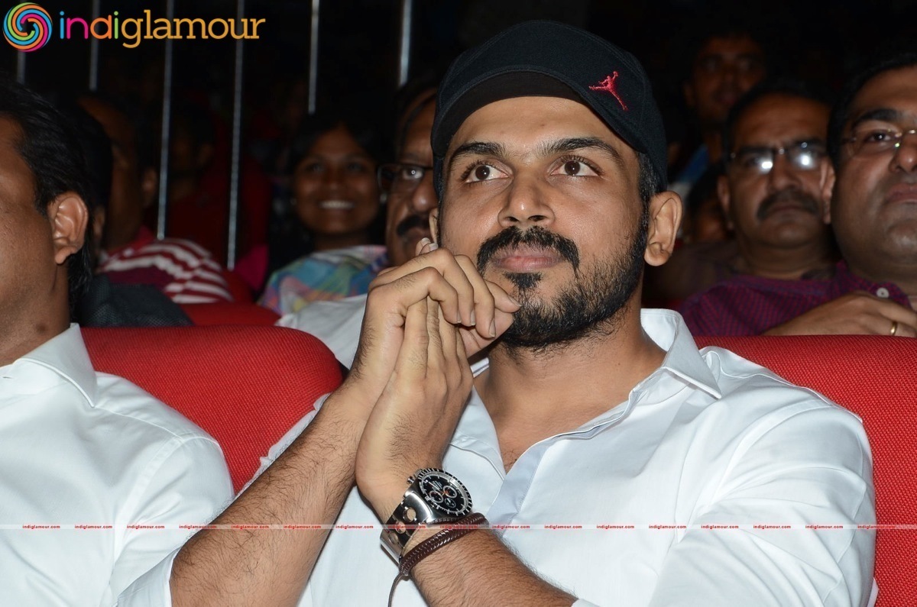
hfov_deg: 13.1
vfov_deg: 8.7
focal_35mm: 158
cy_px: 304
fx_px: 4004
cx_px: 458
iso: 400
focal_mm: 105
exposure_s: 1/125
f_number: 8
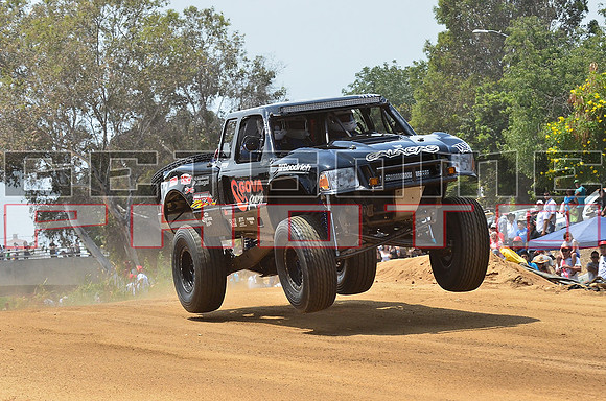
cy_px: 200
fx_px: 3149
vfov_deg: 7.3
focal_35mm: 188
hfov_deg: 11.0
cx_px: 303
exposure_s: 1/800
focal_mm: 125
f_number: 11
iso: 1000
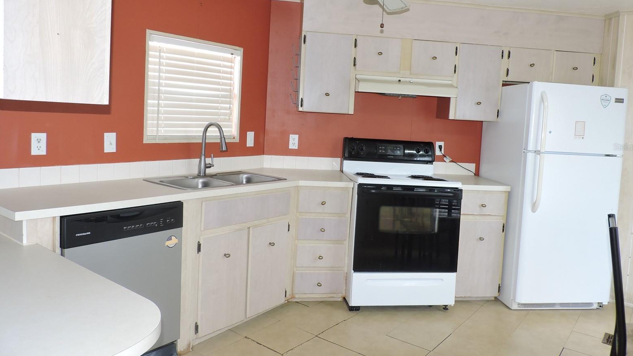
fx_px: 453
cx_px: 325
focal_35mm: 27
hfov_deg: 69.8
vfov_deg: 42.8
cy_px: 147
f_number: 3
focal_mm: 4.3
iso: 200
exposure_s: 1/30
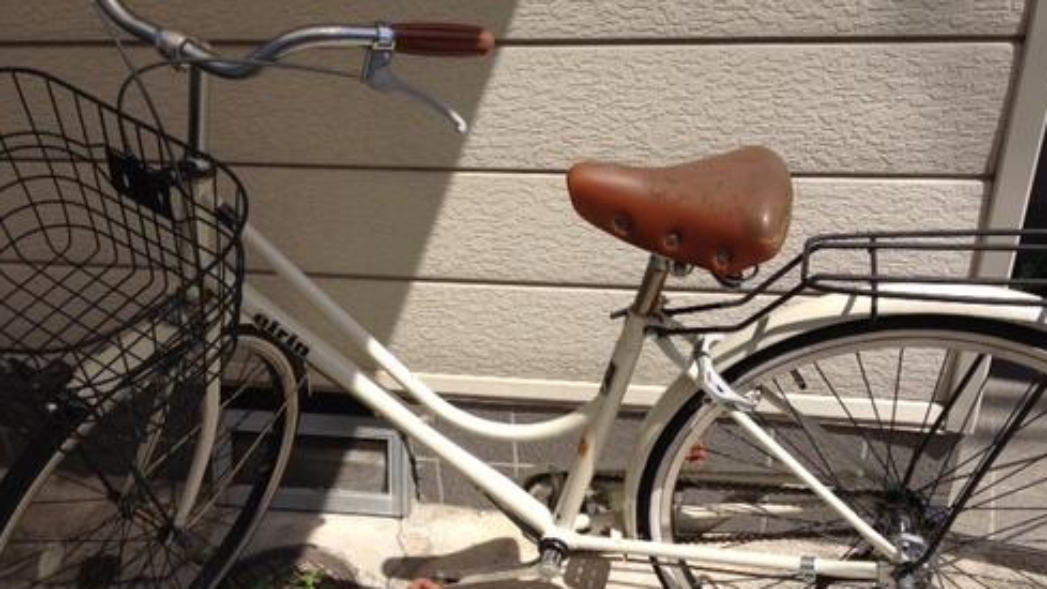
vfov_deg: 30.2
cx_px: 533
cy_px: 399
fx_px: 1083
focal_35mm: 39
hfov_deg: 51.6
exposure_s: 1/1972
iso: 50
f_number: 2.4
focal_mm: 4.28
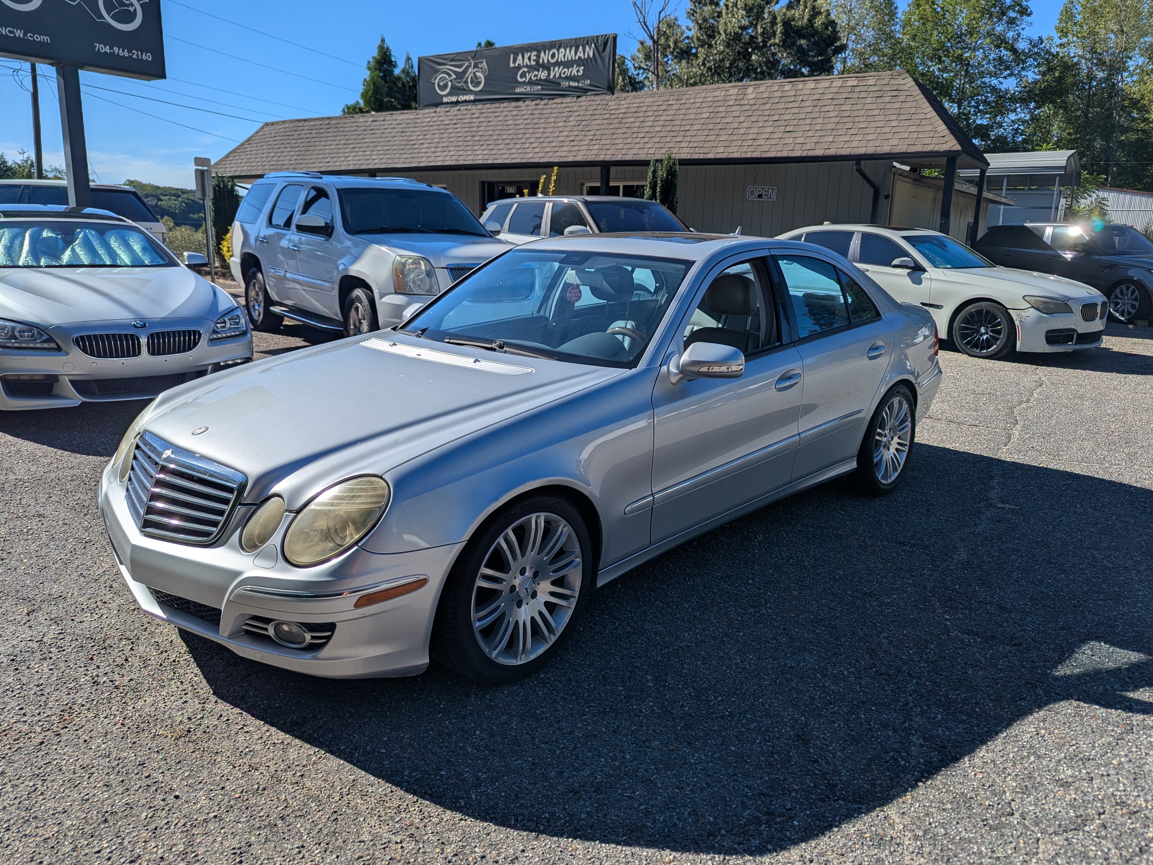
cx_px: 593
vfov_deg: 54.9
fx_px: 833
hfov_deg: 69.4
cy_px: 417
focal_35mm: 25
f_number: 1.85
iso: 44
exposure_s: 1/4717
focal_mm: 6.81
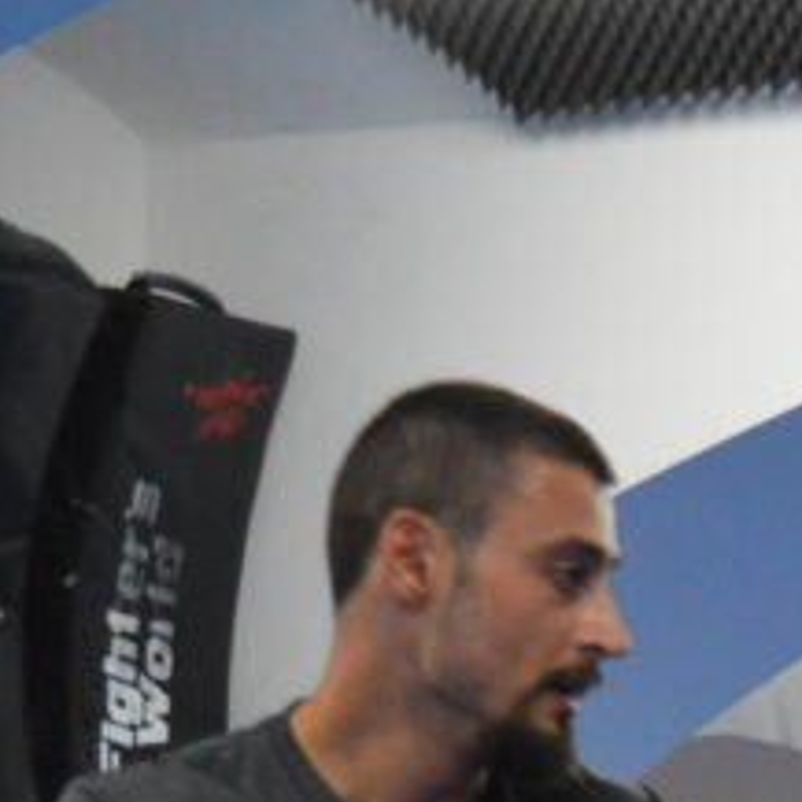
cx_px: 1175
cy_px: 1018
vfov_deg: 7.2
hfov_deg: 7.2
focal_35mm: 240
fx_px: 6291
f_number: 4.8
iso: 3200
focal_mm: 40
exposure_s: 1/160
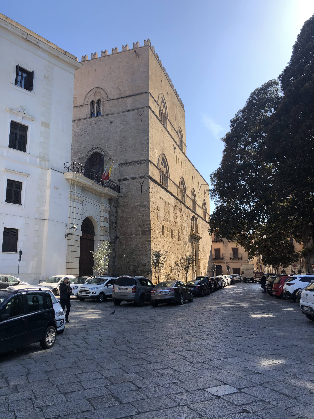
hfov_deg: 49.7
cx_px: 157
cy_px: 210
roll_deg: +1.0
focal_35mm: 28
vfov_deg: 63.4
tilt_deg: +12.8
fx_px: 339
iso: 20
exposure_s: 1/1091
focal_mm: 4
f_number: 1.8
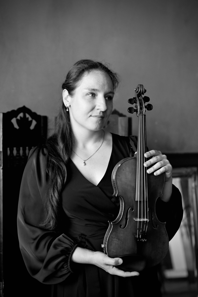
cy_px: 148
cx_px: 99
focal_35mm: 50
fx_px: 412
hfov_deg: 27.0
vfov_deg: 39.6
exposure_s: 1/800
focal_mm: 50
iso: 3200
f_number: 2.5
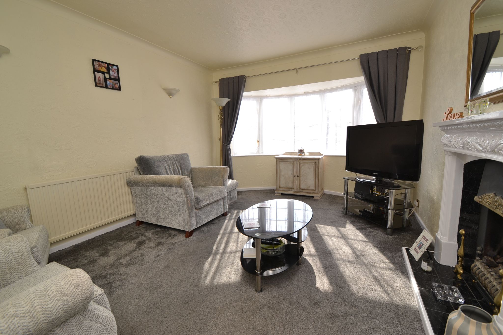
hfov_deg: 100.4
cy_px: 168
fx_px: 210
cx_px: 252
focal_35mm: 15
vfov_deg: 77.3
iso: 140
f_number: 5.6
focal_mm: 10
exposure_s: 1/125
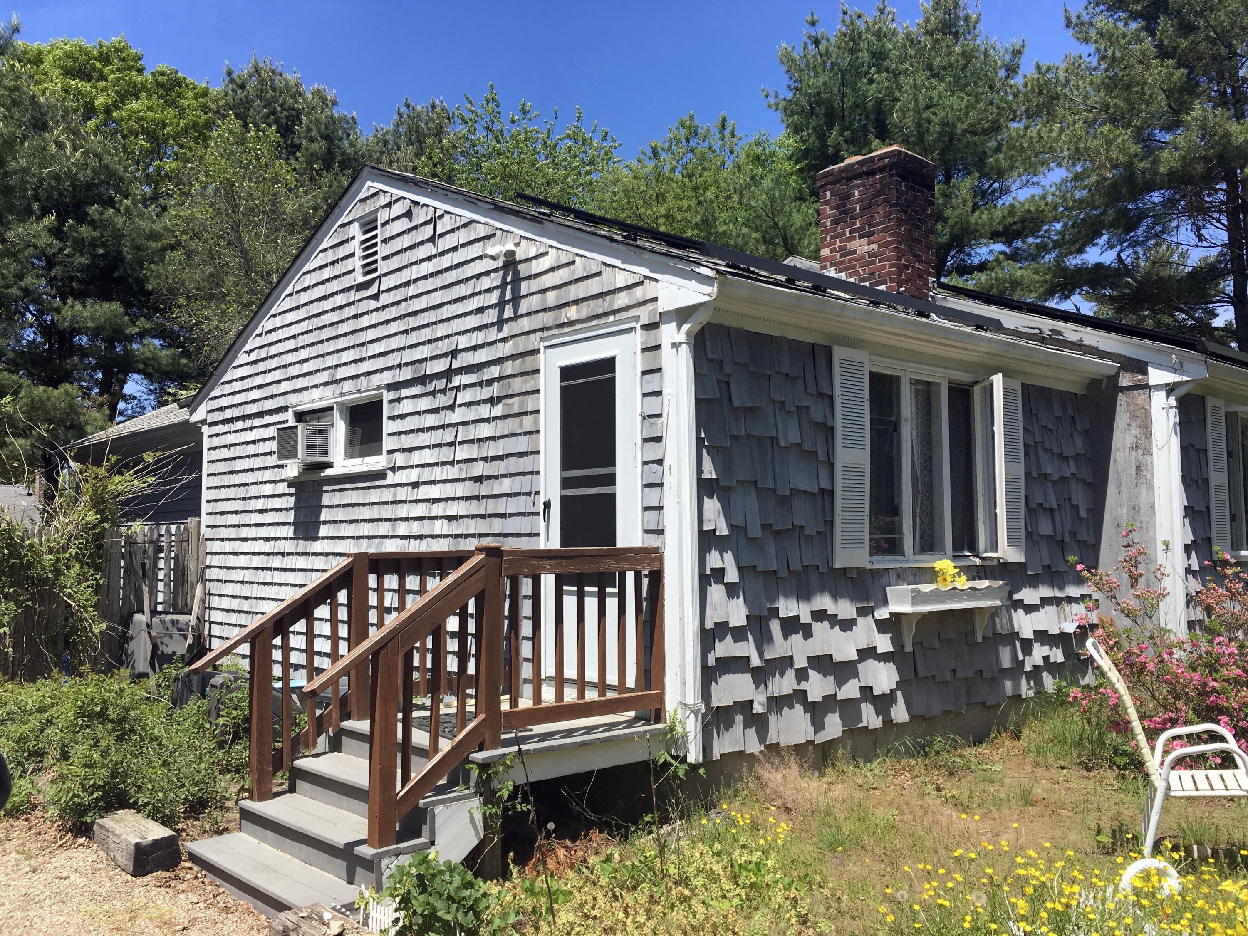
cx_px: 624
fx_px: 1046
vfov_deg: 48.2
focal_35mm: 29
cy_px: 468
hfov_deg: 61.7
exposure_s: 1/1709
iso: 25
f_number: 2.2
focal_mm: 4.15
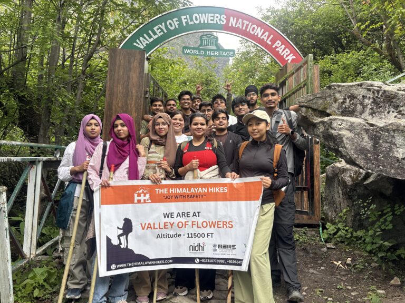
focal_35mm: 26
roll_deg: -0.5
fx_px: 304
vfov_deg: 53.1
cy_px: 152
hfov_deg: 67.3
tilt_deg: +7.8
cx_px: 202
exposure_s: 1/265
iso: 40
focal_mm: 5.96
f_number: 1.6
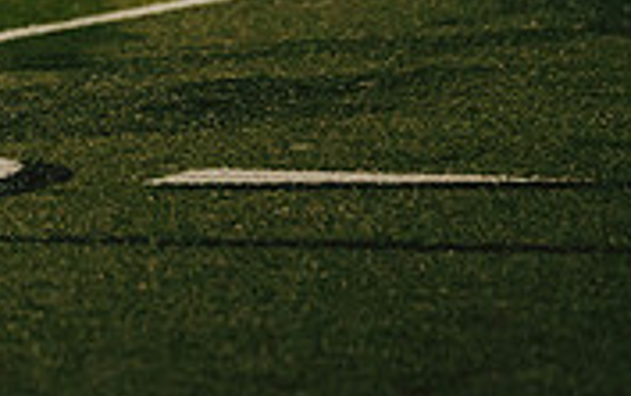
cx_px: -242
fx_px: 9760
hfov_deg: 3.7
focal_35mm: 567
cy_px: -284
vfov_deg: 2.3
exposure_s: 1/1250
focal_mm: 170
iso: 1600
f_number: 2.8
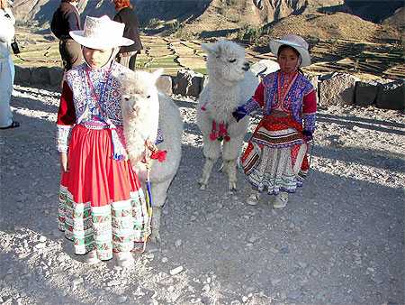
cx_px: 202
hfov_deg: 51.3
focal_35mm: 36
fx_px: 421
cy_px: 152
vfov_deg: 39.7
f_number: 2.8
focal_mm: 6
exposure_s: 1/250
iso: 50
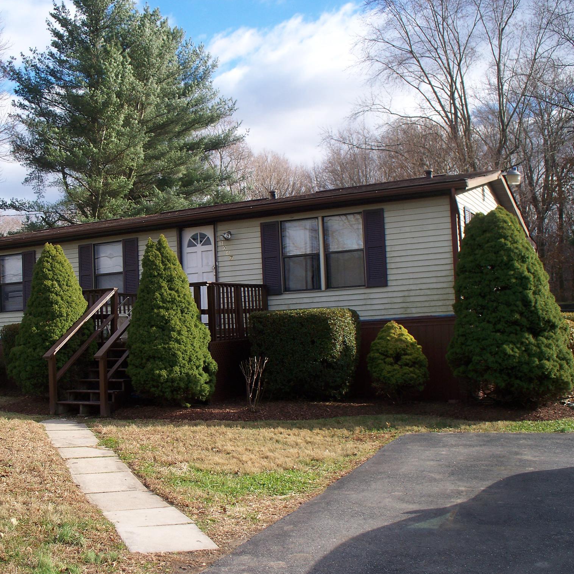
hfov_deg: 38.7
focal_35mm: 43
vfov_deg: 39.2
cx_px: 194
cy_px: 289
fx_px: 807
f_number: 2.8
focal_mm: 7.54
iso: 64
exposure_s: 1/500
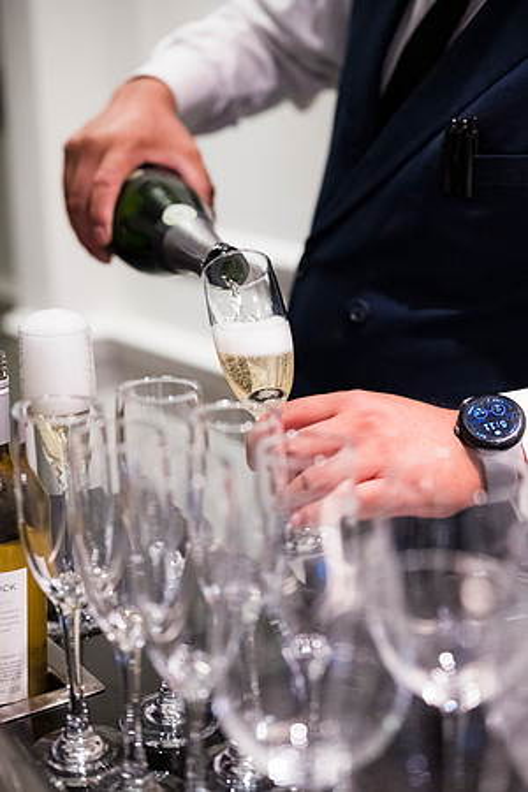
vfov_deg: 36.2
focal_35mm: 55
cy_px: 396
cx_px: 264
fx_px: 1210
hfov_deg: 24.6
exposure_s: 1/200
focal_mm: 55
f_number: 2.2
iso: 3200
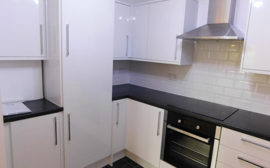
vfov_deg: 49.3
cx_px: 133
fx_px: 184
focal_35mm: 25
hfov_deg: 72.6
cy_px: 82
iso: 400
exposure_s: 1/10
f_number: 3
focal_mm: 4
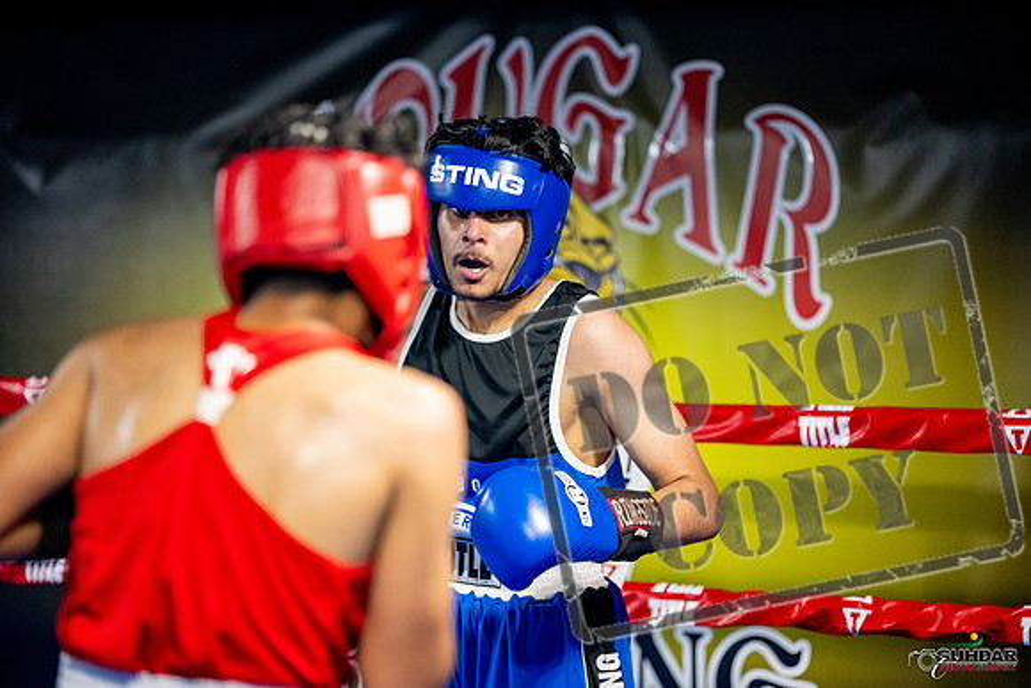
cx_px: 516
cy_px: 344
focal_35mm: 125
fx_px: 3581
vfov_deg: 11.0
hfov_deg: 16.4
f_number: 2
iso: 4000
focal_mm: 125
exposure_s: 1/800
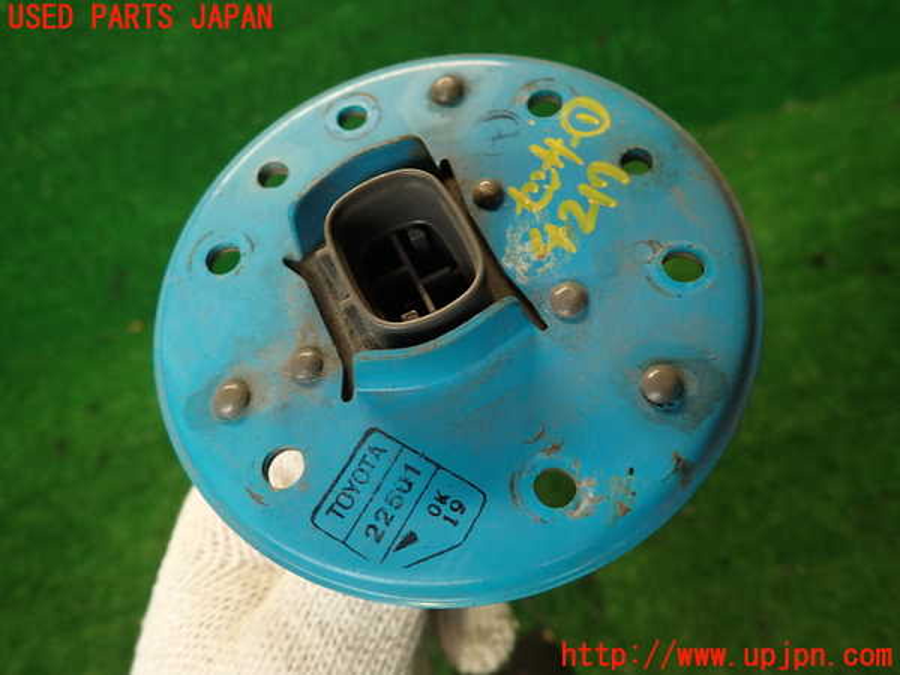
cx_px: 450
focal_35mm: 25
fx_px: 650
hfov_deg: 69.4
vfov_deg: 54.9
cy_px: 338
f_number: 2
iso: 200
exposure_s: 1/60
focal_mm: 4.5
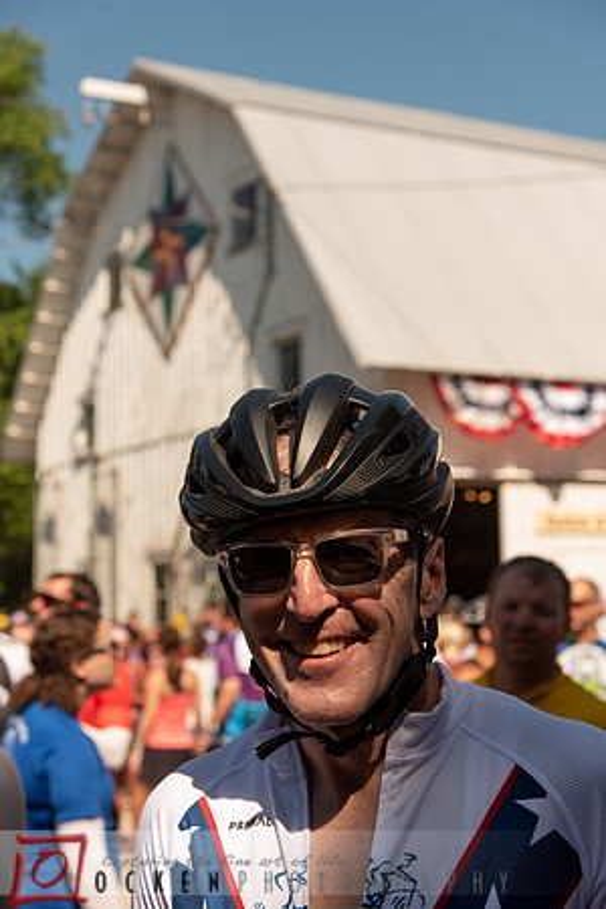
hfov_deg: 21.9
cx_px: 303
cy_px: 454
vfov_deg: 32.4
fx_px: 1565
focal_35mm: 62
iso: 200
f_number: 5.6
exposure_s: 1/640
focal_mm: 62
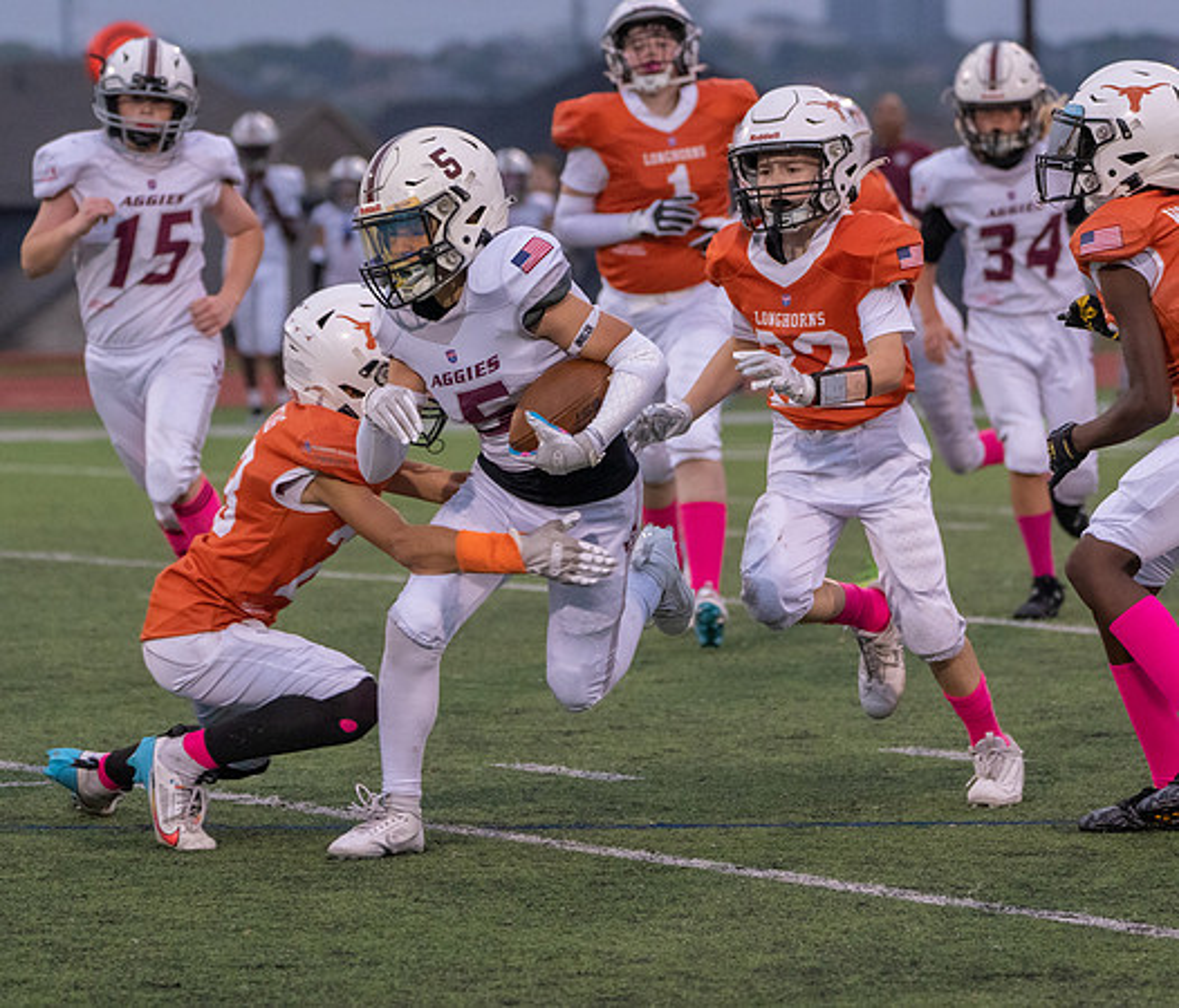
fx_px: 9971
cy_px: 509
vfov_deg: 5.8
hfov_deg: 6.8
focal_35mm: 278
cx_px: 513
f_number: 5.6
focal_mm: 189
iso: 4000
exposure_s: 1/1000
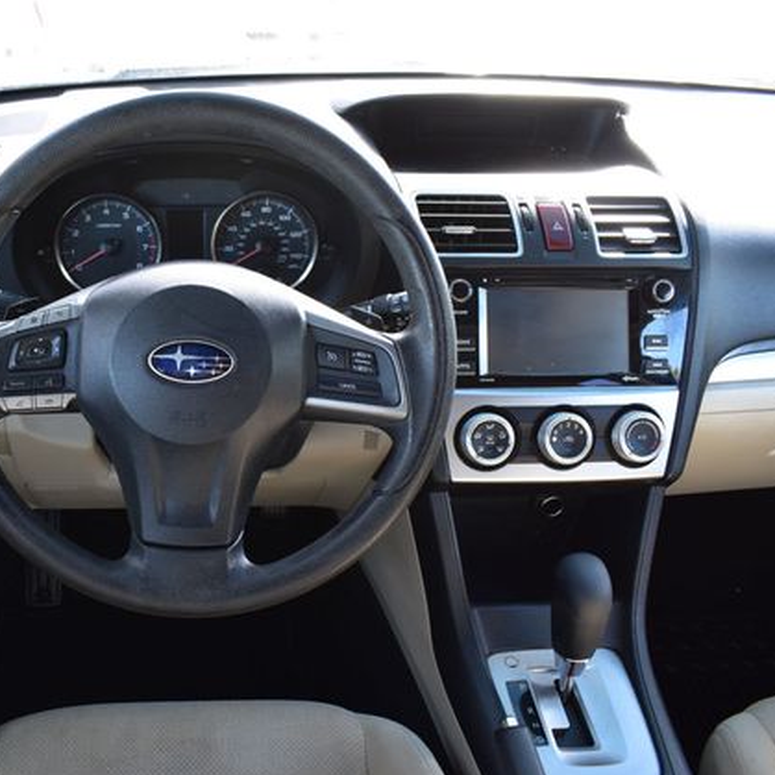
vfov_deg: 47.2
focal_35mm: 35
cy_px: 392
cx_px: 196
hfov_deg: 45.6
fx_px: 887
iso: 400
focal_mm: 18
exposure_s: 1/15
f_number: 6.3
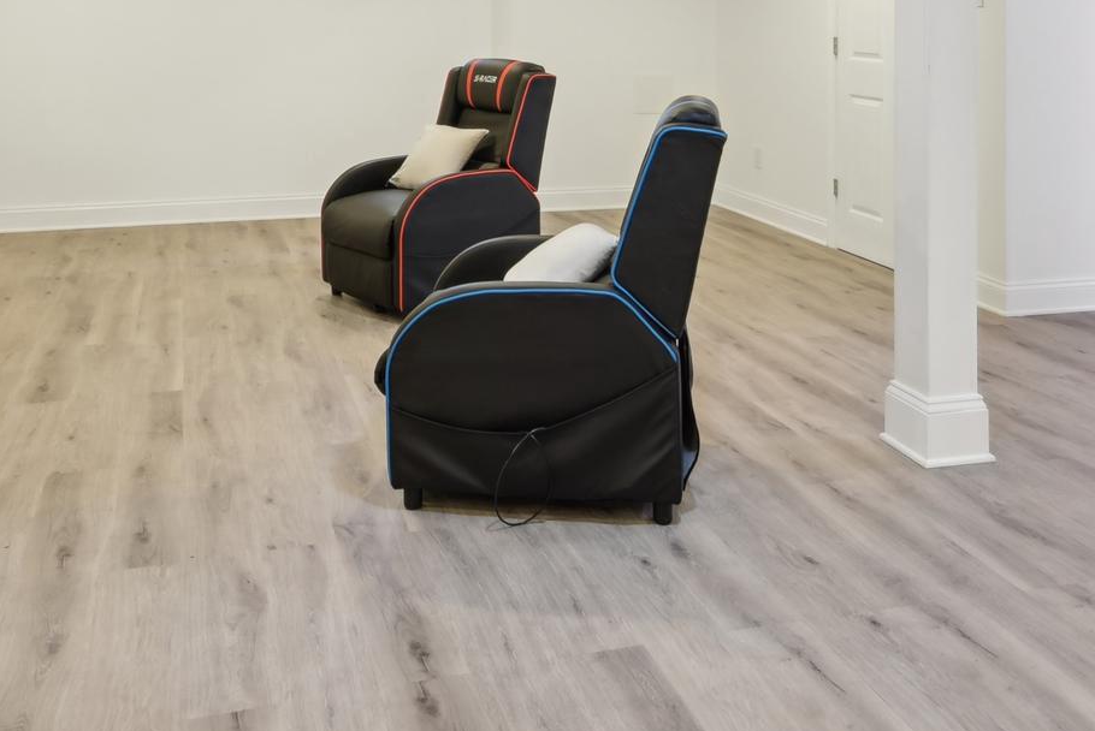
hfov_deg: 53.0
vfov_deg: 33.9
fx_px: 1096
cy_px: 11
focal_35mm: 36
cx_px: 498
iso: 400
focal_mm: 16
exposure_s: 1/10
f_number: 8
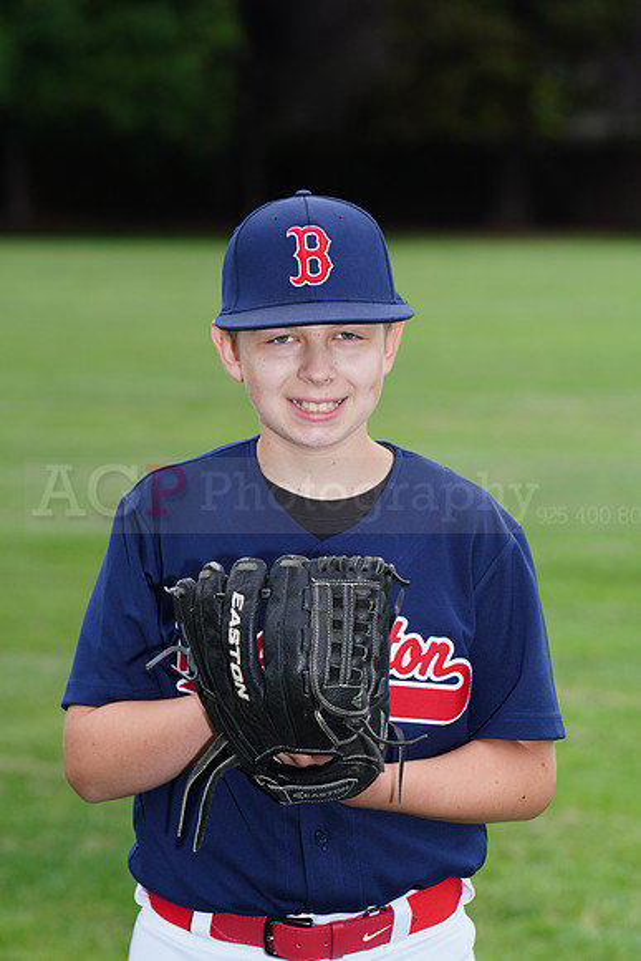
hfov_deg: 6.9
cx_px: 320
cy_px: 480
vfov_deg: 10.4
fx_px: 5285
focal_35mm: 198
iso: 200
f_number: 8
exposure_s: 1/250
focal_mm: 198
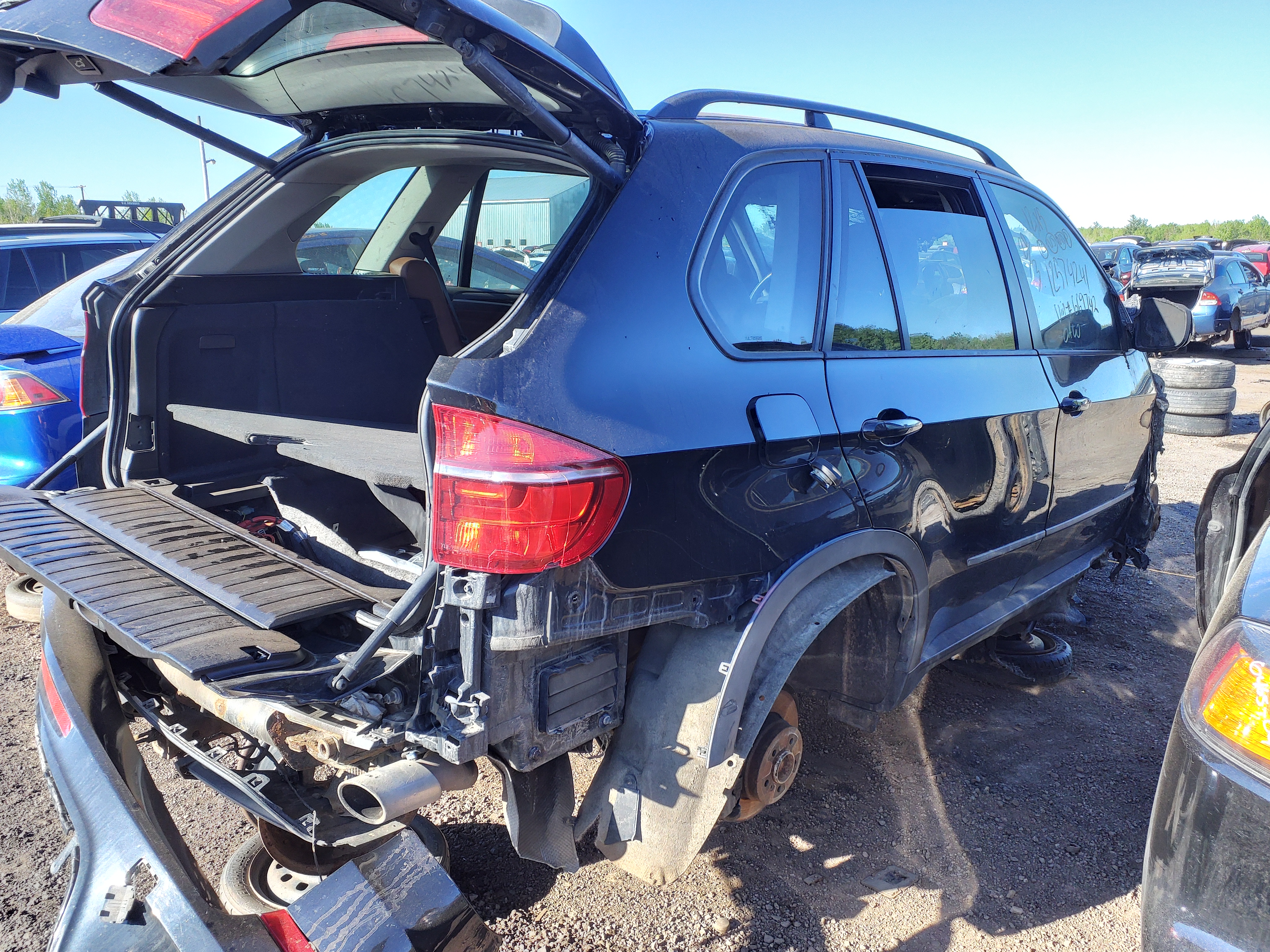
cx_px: 635
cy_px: 476
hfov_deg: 67.3
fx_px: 954
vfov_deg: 53.1
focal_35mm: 26
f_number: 1.9
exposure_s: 1/120
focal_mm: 3.58
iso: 50
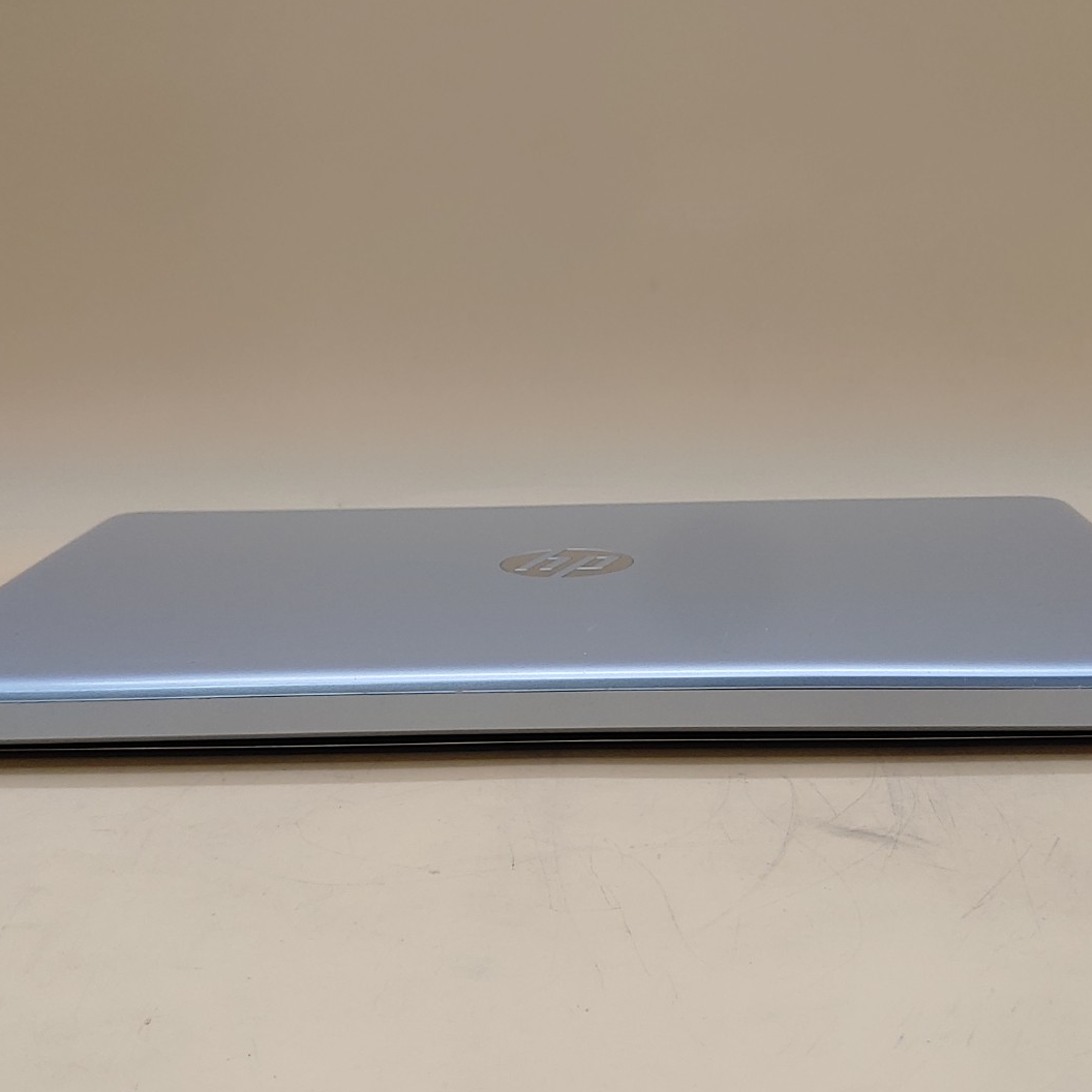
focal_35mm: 47
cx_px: 566
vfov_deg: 36.1
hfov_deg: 36.1
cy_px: 547
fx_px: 1677
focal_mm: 4.36
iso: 50
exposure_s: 1/160
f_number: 1.8
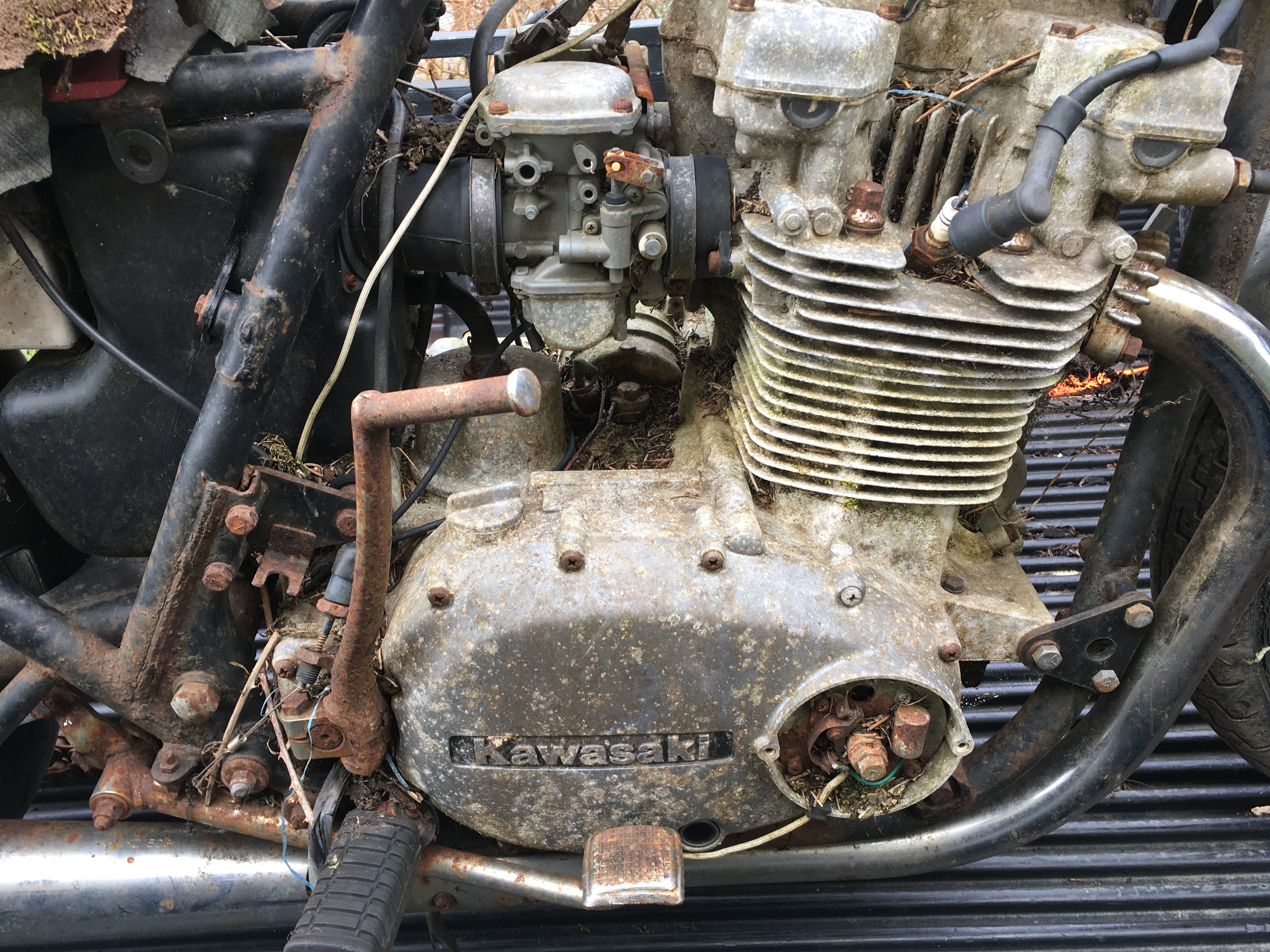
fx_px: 1064
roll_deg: +1.7
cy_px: 476
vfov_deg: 48.2
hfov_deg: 61.7
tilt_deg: -37.1
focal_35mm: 29
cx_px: 635
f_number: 2.2
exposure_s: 1/60
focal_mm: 4.15
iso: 25
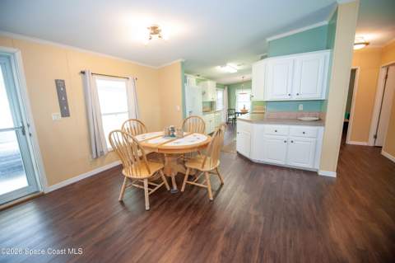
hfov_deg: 104.3
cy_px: 132
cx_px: 198
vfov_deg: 81.1
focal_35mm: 14
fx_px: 153
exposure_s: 1/200
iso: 1250
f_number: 3.2
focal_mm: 14
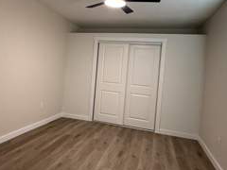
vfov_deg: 49.6
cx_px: 100
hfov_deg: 63.3
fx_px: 184
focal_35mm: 28
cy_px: 72
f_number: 2.2
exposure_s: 1/120
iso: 250
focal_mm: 2.22
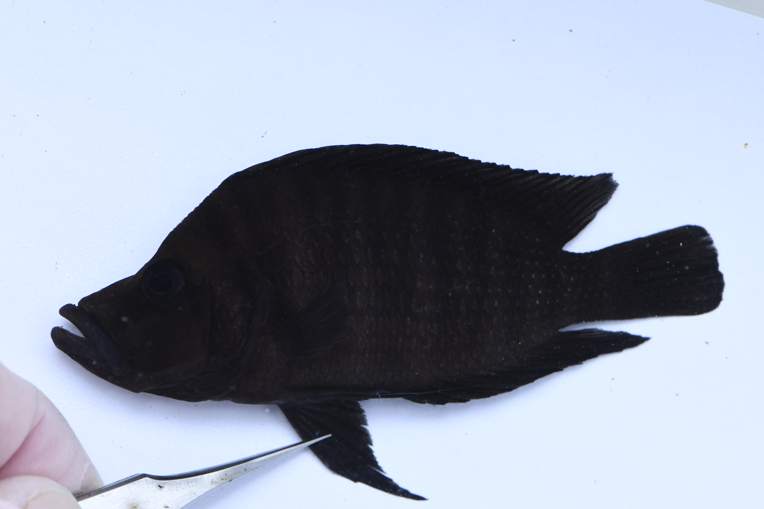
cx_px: 382
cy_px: 254
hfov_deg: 16.3
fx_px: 2673
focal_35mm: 126
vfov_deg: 10.9
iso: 800
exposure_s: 1/80
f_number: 8
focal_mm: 105
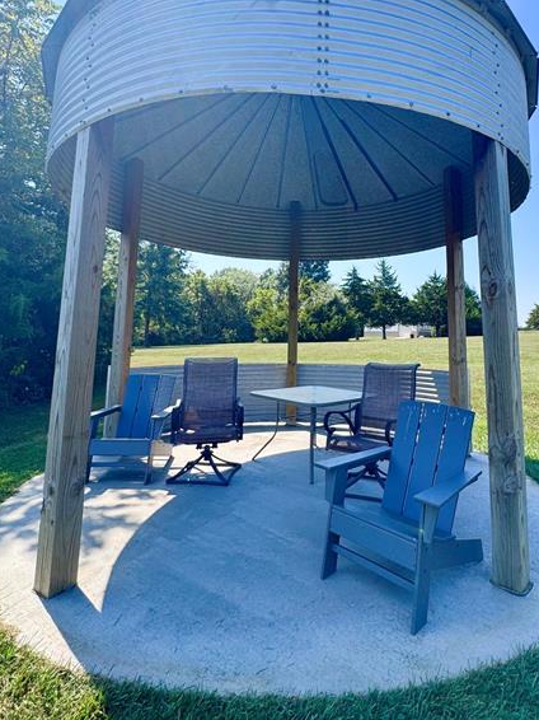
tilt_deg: +8.7
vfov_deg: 83.5
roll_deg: -1.8
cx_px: 306
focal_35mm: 19
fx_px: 395
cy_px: 284
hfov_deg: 68.3
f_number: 2.2
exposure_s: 1/756
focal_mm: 2.22
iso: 40
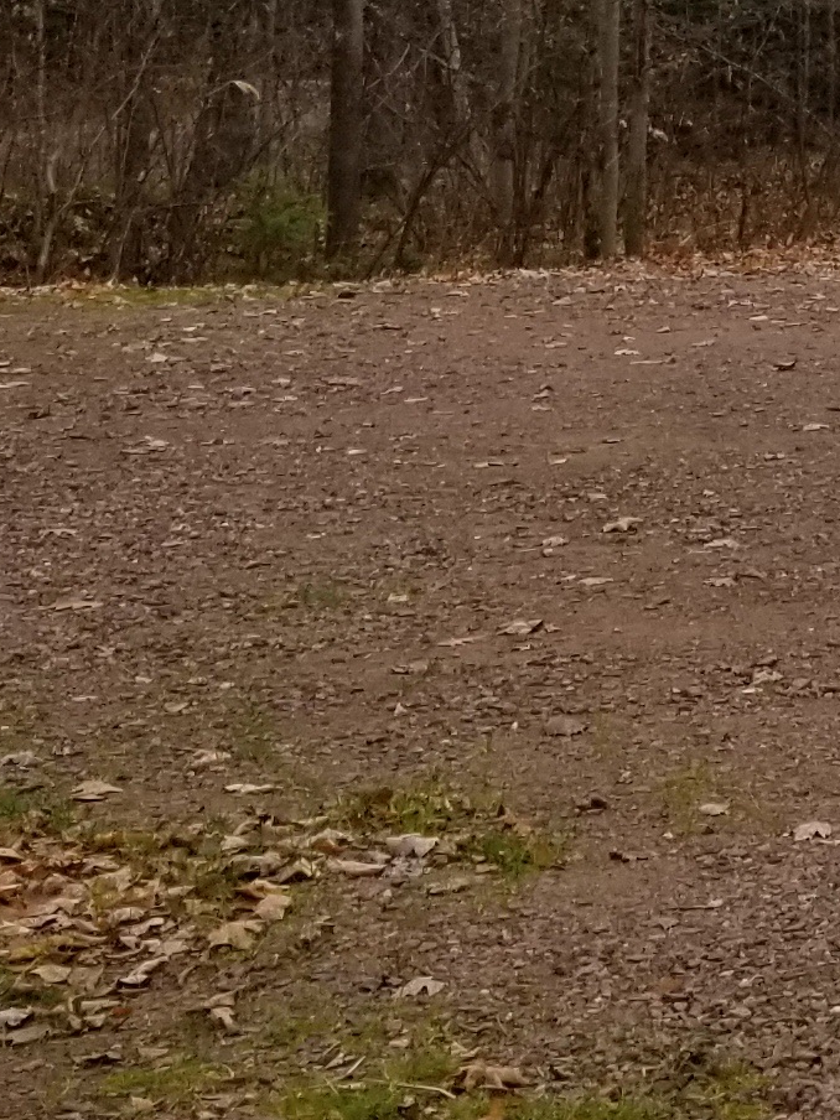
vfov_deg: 16.6
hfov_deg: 11.5
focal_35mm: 116
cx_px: 1656
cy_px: -10
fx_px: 3753
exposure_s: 1/816
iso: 50
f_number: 1.7
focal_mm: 4.25
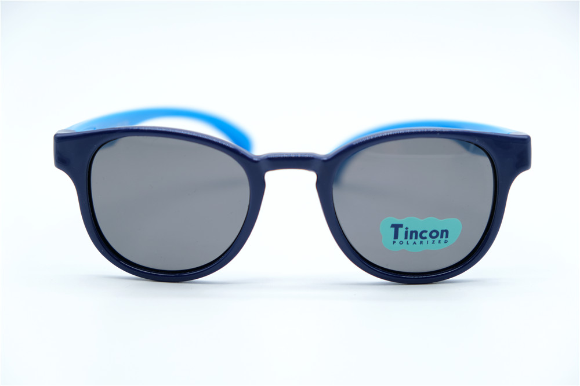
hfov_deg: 24.5
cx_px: 290
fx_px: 1337
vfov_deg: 16.4
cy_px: 193
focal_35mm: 83
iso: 160
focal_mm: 55
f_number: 4.5
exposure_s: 1/210
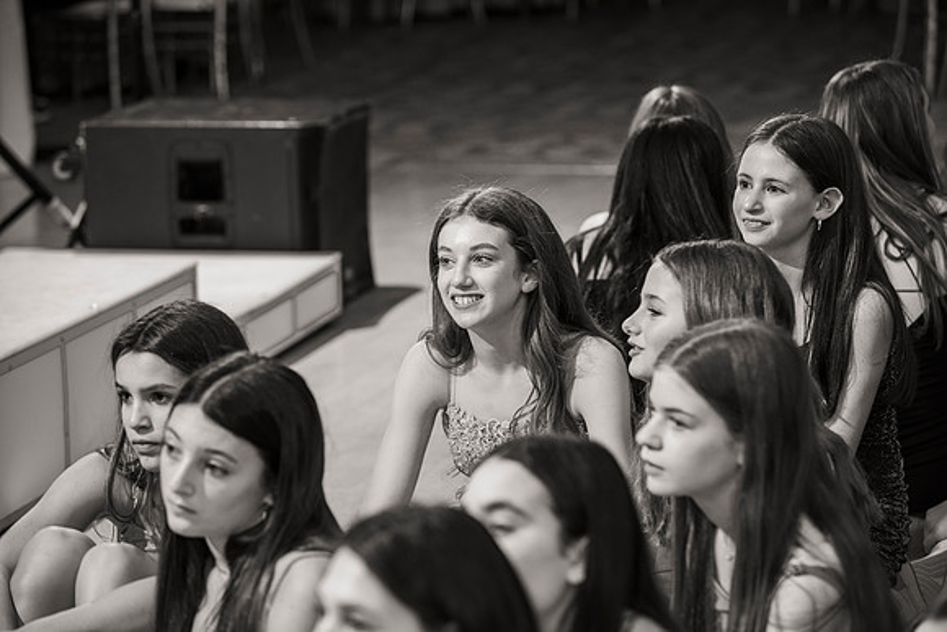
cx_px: 474
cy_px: 316
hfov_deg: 17.1
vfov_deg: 11.4
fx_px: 3157
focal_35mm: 120
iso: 800
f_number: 4
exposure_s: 1/100
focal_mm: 120
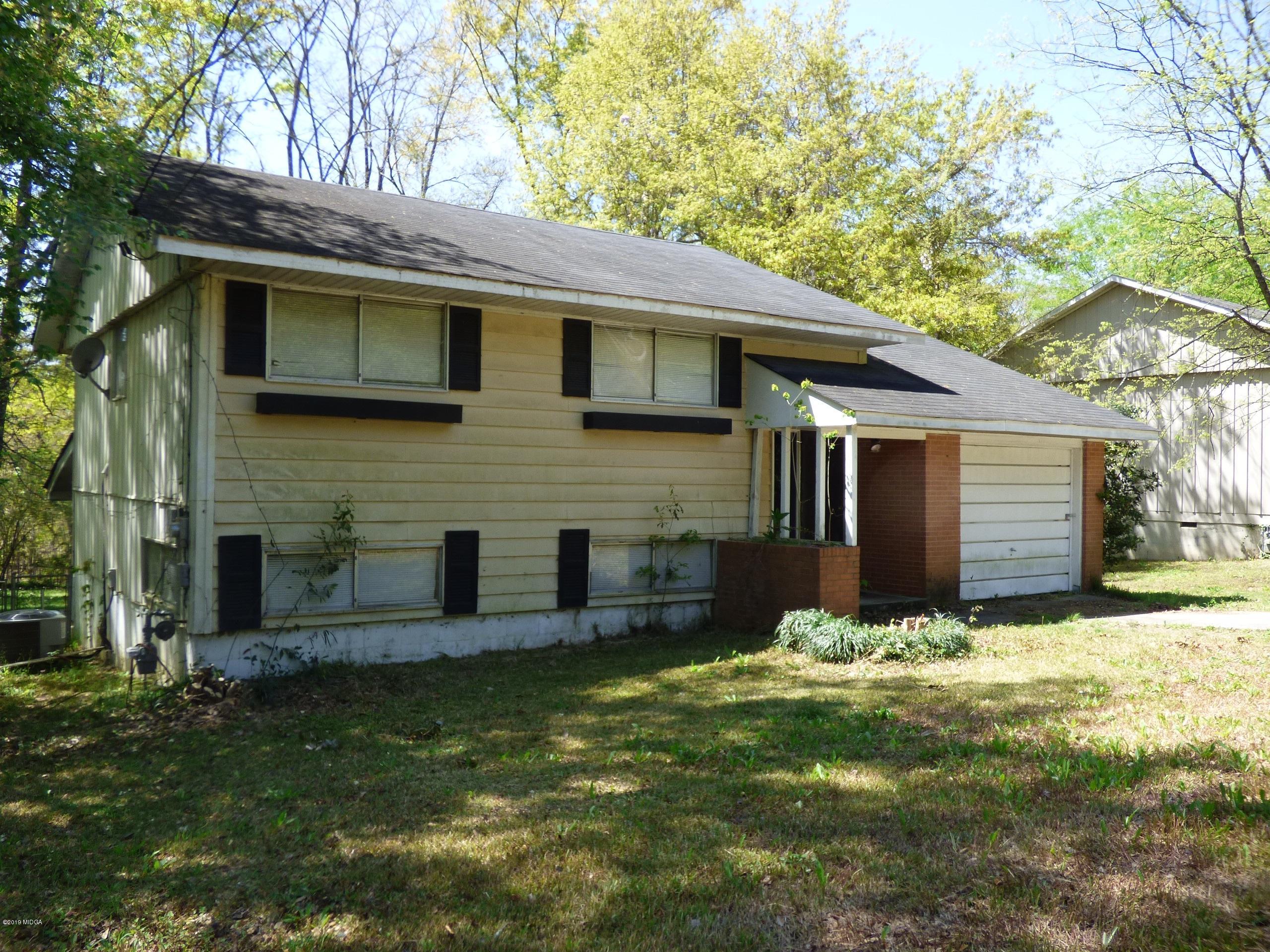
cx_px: 635
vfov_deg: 48.2
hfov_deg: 61.7
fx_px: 1064
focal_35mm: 29
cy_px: 476
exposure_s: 1/320
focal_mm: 5.04
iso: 100
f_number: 3.2
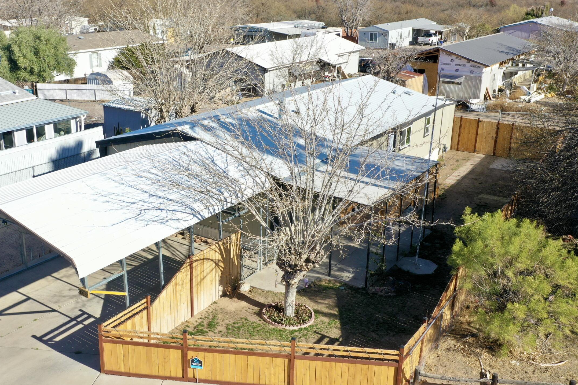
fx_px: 626
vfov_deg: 34.2
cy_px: 189
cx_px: 219
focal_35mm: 39
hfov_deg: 49.1
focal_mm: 10.26
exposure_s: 1/400
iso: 100
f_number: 5.6
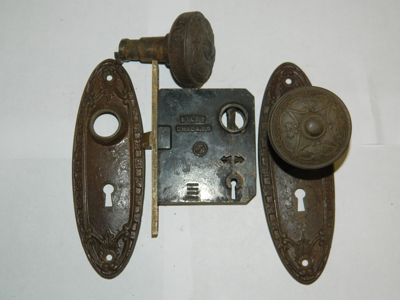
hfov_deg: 40.4
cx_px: 200
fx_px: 543
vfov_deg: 30.9
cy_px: 150
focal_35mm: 47
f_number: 3.6
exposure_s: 1/30
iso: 200
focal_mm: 8.4
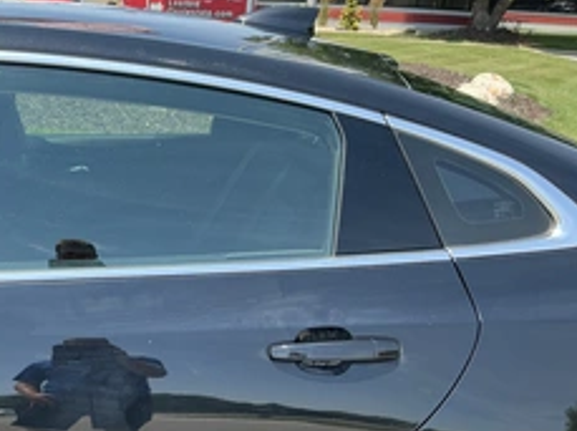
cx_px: 126
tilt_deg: -26.2
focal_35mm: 49
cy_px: 365
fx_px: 815
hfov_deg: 37.7
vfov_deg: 28.7
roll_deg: -2.6
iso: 25
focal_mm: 3
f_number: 1.8
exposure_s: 1/432
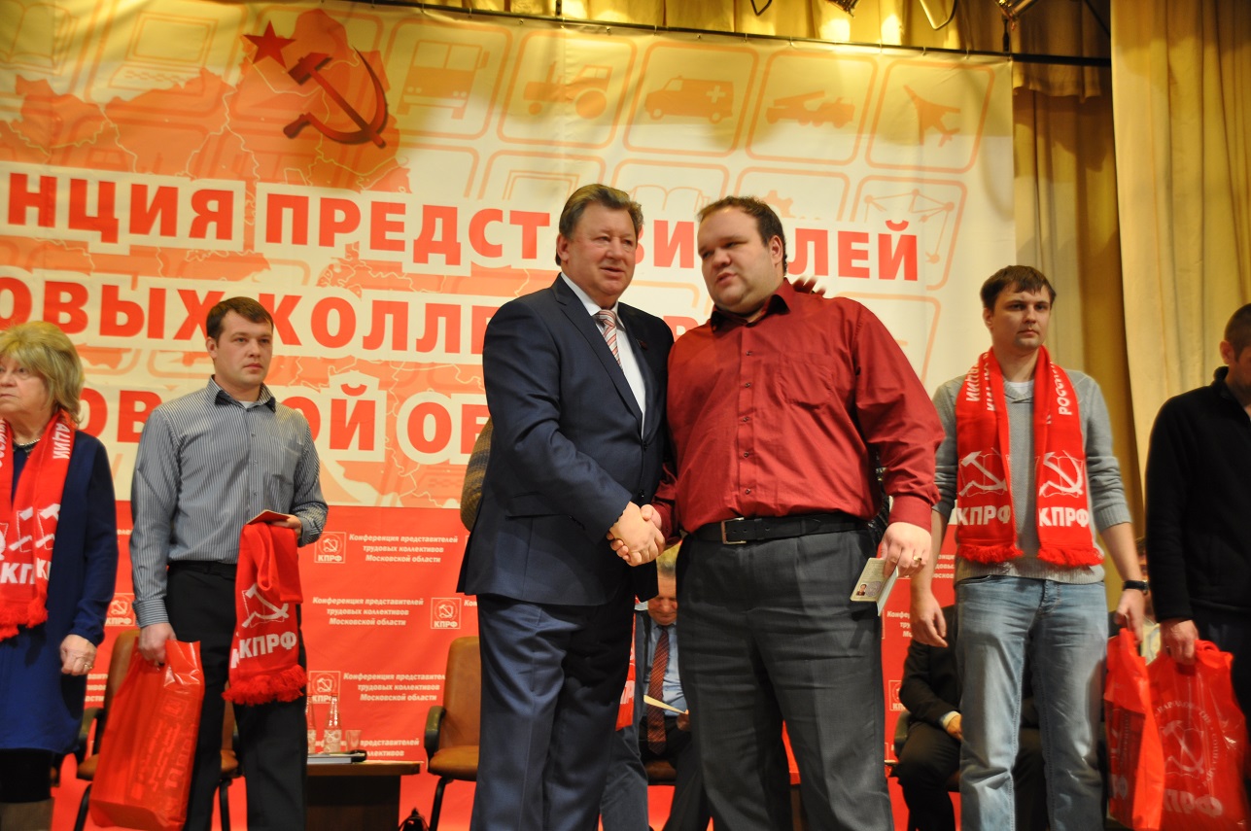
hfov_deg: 41.2
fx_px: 1666
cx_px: 626
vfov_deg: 28.0
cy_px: 416
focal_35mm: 48
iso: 400
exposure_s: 1/20
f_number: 4.2
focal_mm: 32
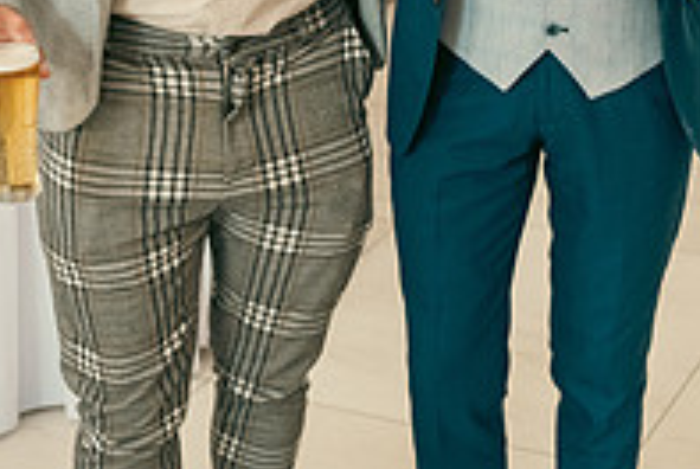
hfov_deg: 21.1
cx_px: 657
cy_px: -155
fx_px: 1830
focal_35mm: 94
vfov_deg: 14.0
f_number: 3.5
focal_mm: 32
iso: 800
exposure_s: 1/160
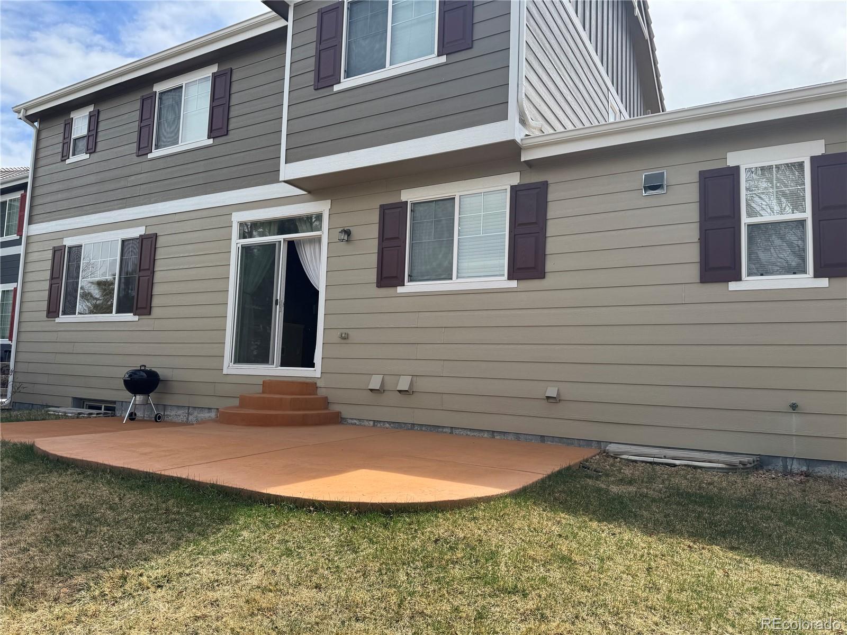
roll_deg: -2.6
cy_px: 318
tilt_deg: +5.1
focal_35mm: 24
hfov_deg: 71.6
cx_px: 424
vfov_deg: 56.8
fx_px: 587
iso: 80
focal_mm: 6.76
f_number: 1.78
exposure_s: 1/2252
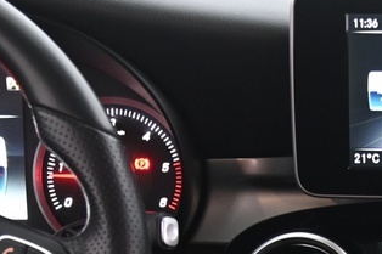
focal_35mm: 124
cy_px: 521
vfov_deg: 10.1
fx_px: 1315
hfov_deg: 15.9
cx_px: 451
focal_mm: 24
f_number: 4
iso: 2000
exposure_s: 1/15
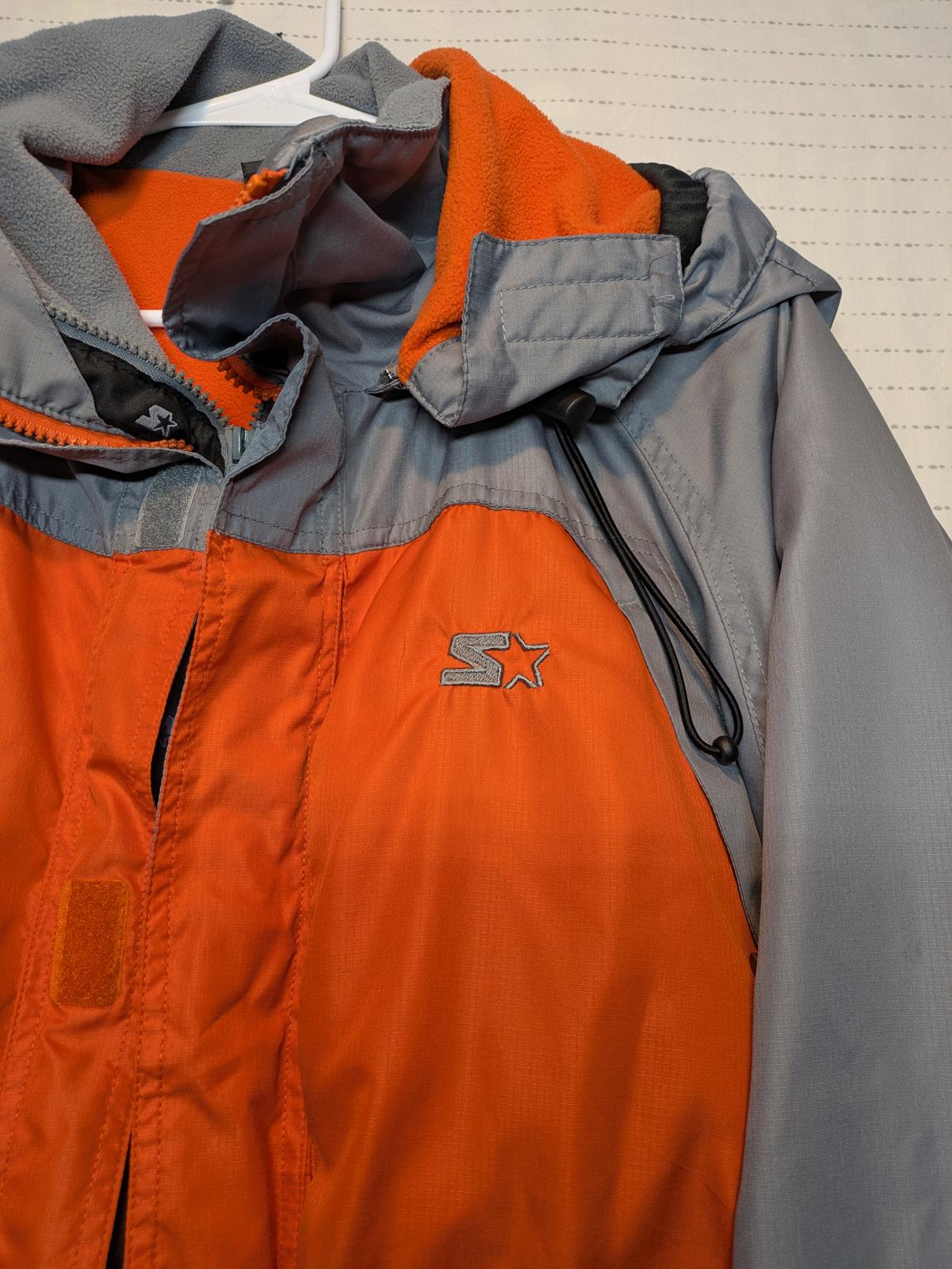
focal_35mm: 25
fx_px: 916
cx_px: 476
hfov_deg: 54.9
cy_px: 634
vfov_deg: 69.4
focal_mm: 5.43
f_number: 1.89
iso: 67
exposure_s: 1/120
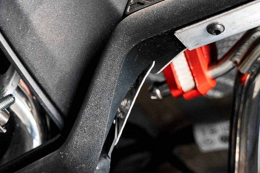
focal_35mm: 173
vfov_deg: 7.9
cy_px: 19
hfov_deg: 11.7
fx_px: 1250
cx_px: -34
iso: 1000
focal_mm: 41
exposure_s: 1/50
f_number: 2.8
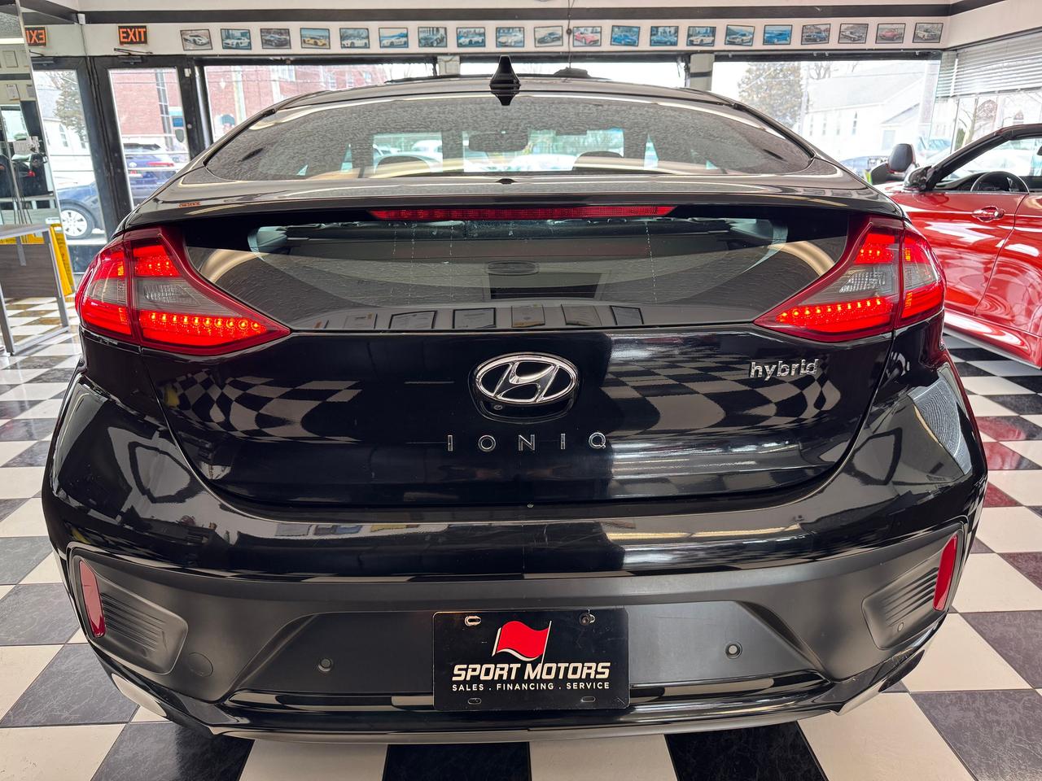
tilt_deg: -17.7
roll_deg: +0.9
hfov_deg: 71.6
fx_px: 722
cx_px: 521
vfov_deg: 56.8
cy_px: 390
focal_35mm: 24
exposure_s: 1/120
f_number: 1.78
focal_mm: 6.76
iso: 200
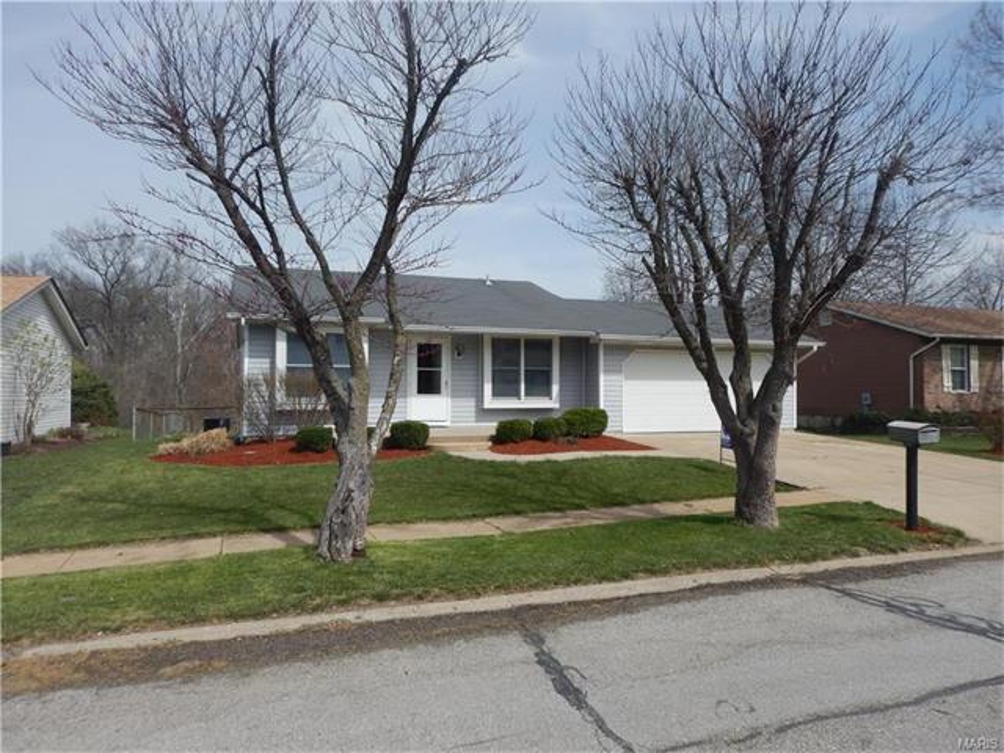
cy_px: 376
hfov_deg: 71.6
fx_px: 696
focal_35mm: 24
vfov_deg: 56.8
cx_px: 502
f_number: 4.1
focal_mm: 4.3
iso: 125
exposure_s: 1/1500
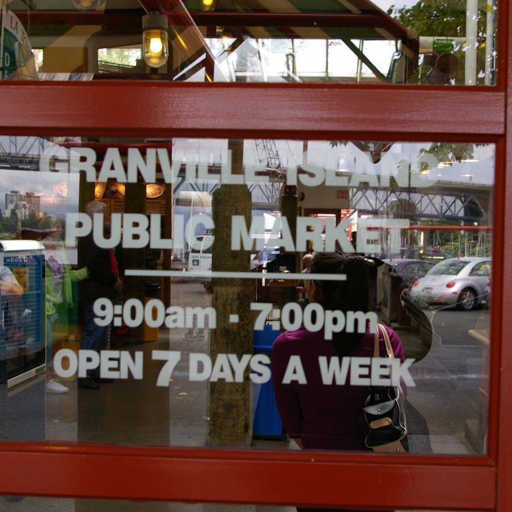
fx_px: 837
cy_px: 256
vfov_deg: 34.0
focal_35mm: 50
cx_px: 277
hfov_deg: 34.0
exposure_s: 1/90
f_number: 5.6
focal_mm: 26
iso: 200
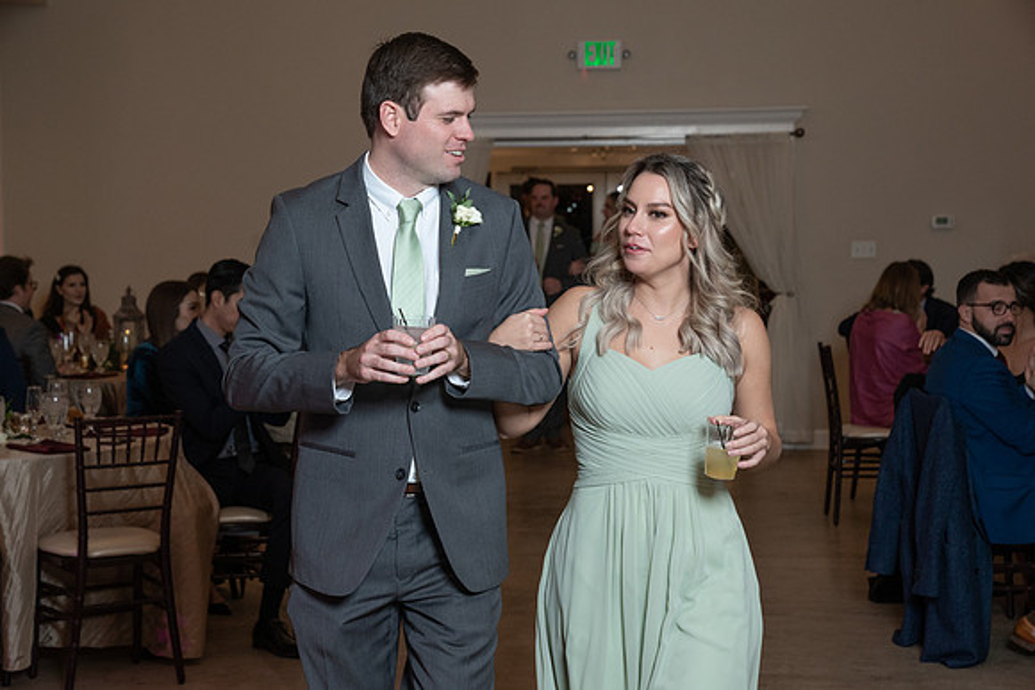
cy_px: 345
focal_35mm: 70
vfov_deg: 19.5
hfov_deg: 28.8
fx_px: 2013
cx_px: 518
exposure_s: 1/200
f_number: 5.6
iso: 2000
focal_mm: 70
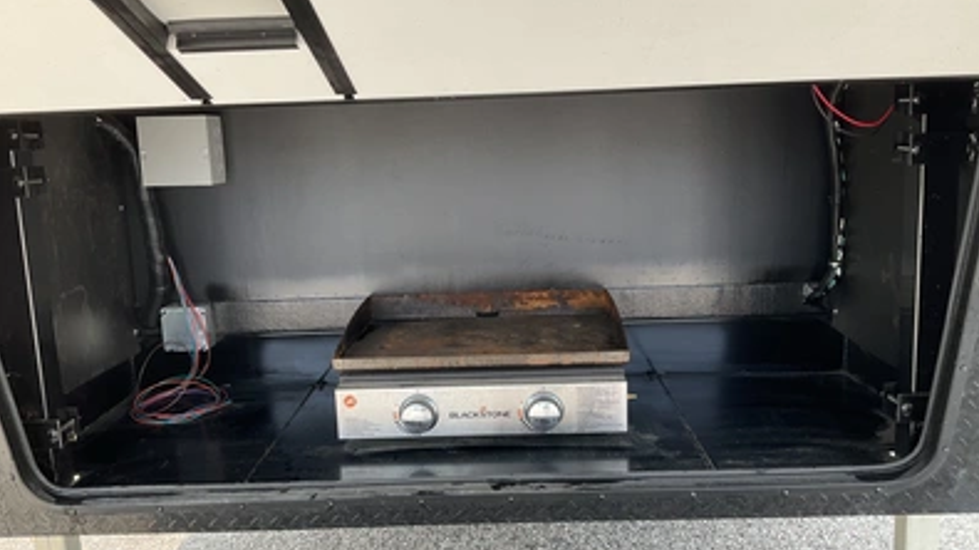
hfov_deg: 61.0
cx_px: 493
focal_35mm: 32
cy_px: 280
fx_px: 831
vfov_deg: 36.7
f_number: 1.8
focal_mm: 3
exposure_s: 1/188
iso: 20
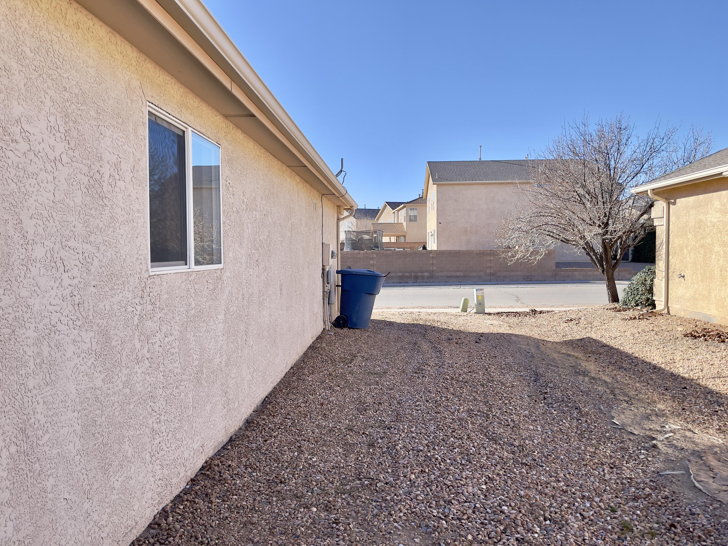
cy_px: 273
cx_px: 364
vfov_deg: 54.9
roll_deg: +0.2
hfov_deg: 69.4
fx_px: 526
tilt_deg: -2.5
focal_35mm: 25
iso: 32
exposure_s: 1/1883
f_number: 1.6
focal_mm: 5.1
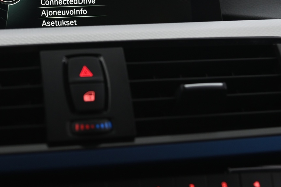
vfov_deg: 15.5
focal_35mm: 87
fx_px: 678
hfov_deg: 23.1
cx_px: 66
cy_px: 25
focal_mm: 46
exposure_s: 1/15
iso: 1000
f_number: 4
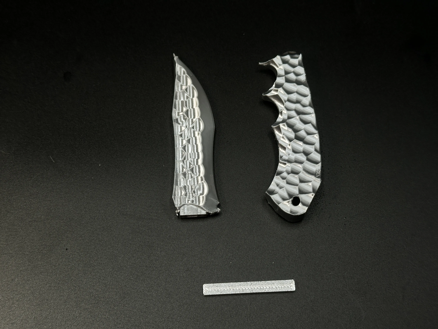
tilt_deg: -67.2
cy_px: 164
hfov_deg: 39.7
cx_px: 219
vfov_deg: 30.3
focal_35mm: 48
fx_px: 607
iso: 64
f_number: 1.78
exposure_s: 1/380
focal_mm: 6.86
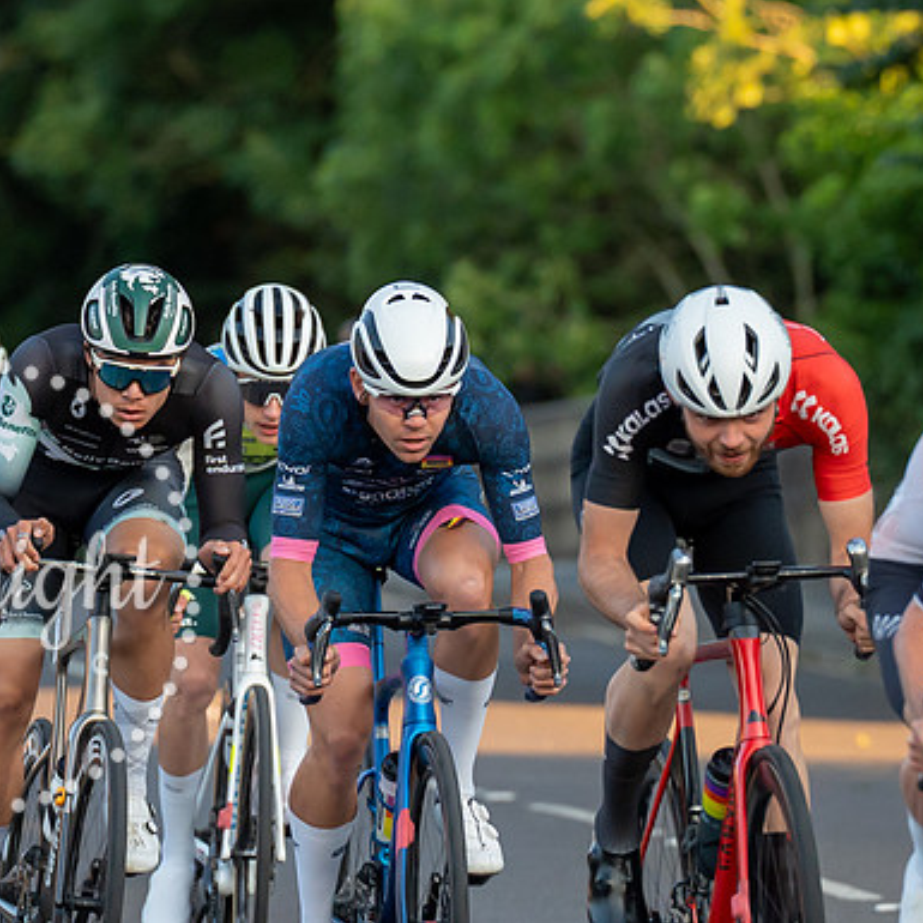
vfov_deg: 2.9
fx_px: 18462
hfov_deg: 2.9
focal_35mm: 612
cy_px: 617
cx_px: 613
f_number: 4
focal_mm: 200
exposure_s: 1/800
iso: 1000
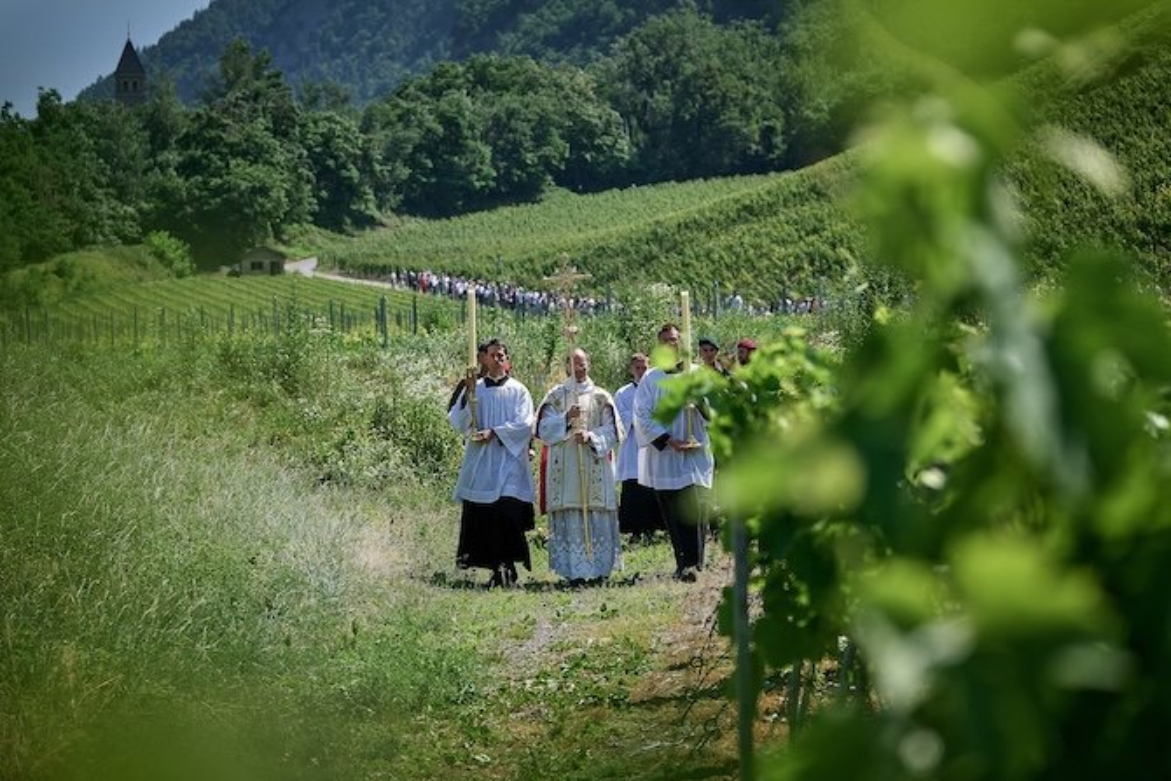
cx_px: 586
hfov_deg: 26.0
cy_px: 390
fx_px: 2538
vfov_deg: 17.5
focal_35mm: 78
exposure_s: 1/2500
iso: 400
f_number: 3.5
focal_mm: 78
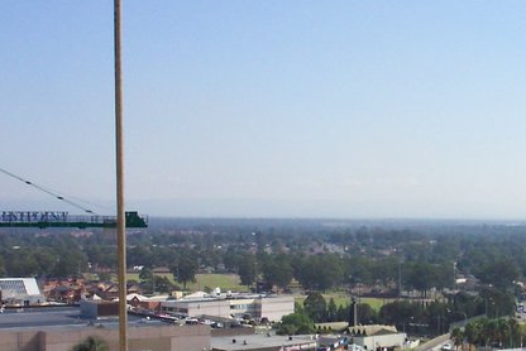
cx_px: 398
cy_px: 290
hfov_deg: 23.9
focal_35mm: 84
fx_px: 1228
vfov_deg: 16.2
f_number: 9.5
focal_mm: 7.5
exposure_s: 1/250
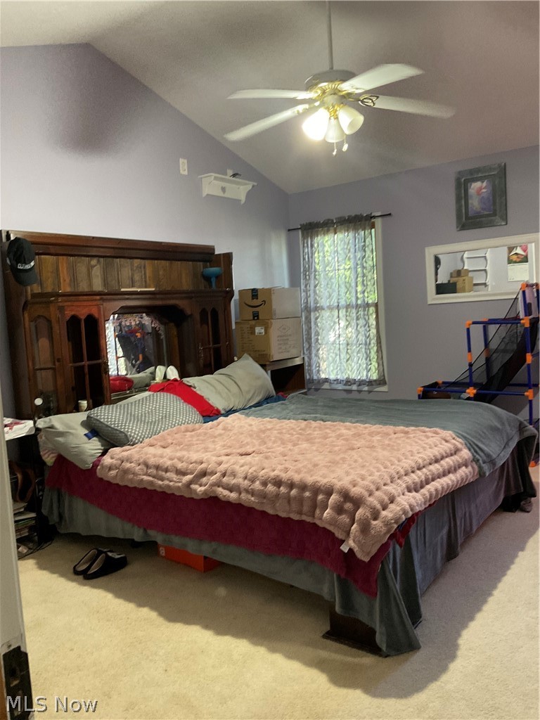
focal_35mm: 29
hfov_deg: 48.2
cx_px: 270
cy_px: 360
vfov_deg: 61.7
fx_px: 603
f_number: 1.8
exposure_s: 1/40
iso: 320
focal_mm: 3
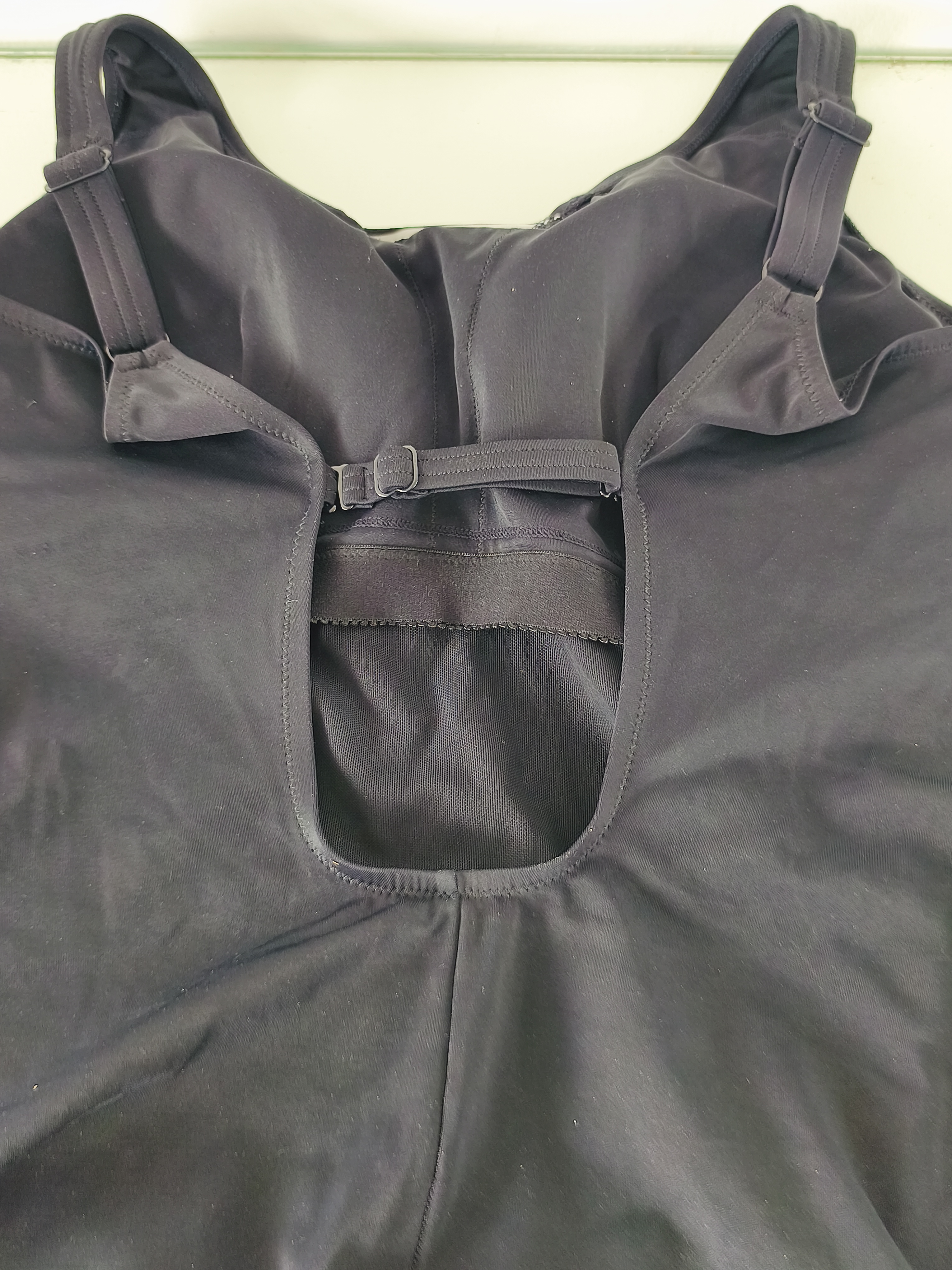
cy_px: 635
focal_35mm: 32
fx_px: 1173
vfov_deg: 56.8
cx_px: 476
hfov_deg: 44.2
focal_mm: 6.14
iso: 80
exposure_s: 1/40
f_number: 1.65
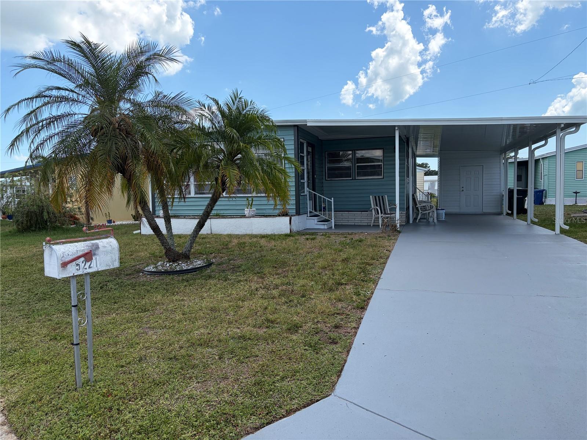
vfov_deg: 53.1
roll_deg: +1.2
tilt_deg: -2.8
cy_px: 220
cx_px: 294
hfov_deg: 67.3
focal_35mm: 26
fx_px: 441
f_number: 1.6
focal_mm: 5.96
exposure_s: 1/2865
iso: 50
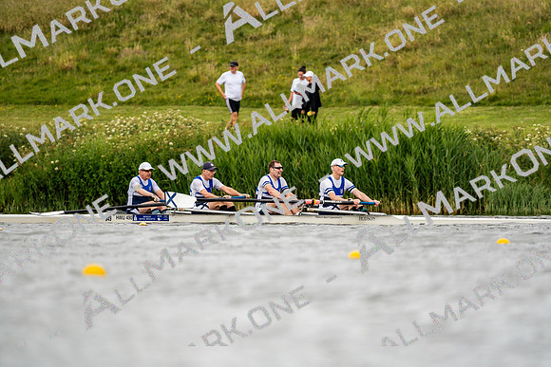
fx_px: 9185
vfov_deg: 2.3
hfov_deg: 3.4
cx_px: 276
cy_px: 184
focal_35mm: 600
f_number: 6.3
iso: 400
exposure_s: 1/2000
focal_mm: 600
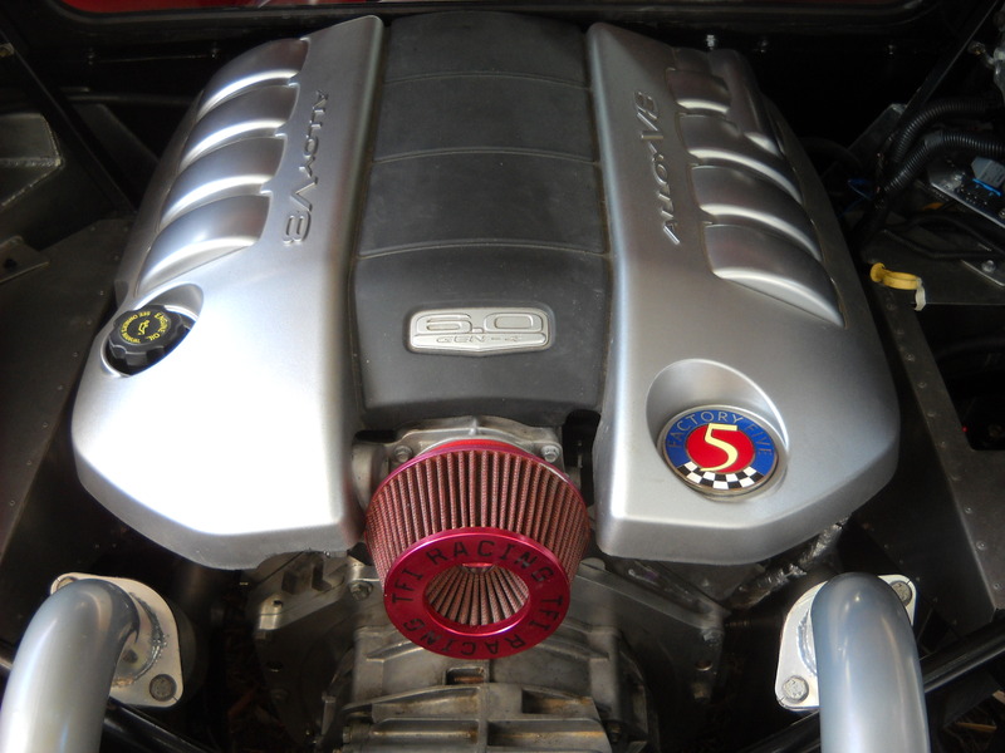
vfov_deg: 35.1
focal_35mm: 41
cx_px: 502
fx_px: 1190
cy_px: 376
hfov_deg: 45.8
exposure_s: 1/60
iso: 147
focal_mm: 6.72
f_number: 3.1
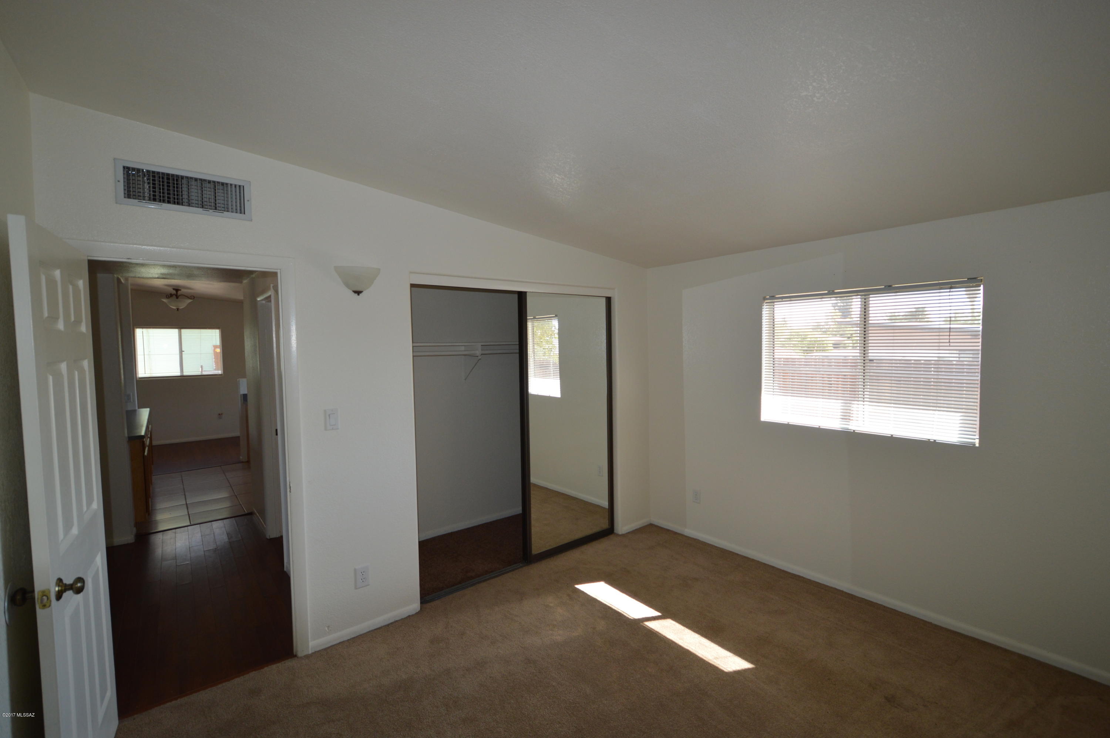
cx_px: 555
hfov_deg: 100.4
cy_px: 369
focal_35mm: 15
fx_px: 462
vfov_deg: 77.2
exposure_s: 1/125
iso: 280
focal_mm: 10
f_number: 4
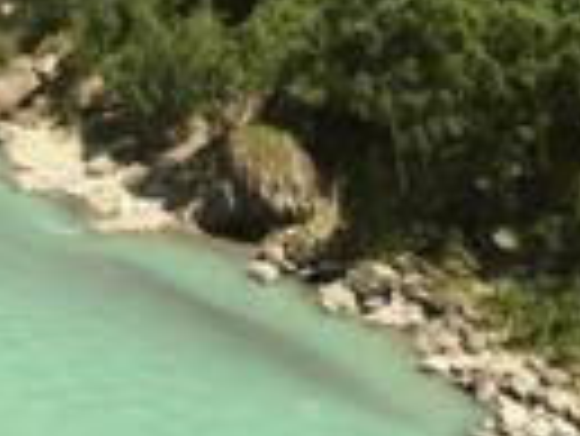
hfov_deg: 17.6
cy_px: -252
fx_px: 1811
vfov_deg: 12.9
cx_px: -40
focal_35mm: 108
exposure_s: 1/316
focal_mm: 4.15
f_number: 2.2
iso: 32
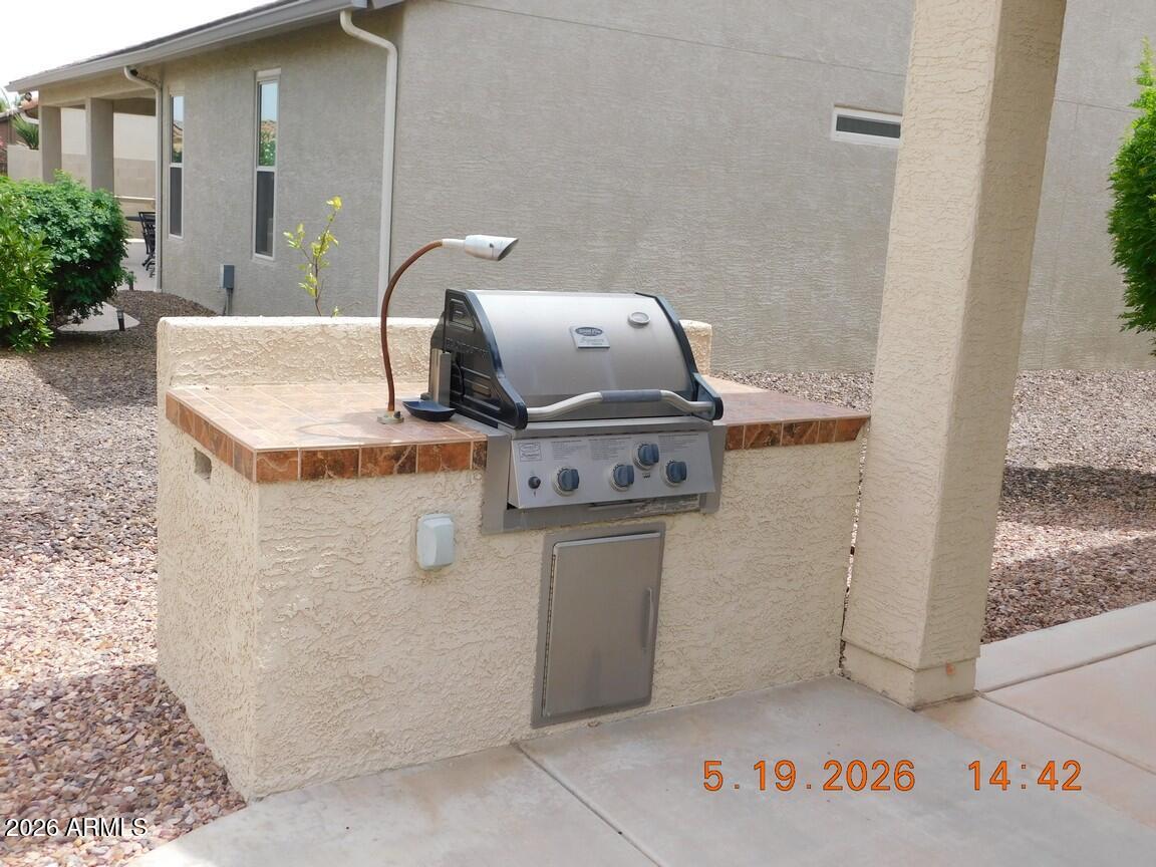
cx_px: 578
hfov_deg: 51.4
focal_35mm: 36
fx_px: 1202
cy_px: 434
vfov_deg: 39.7
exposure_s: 1/800
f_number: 3.5
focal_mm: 6.3
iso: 125
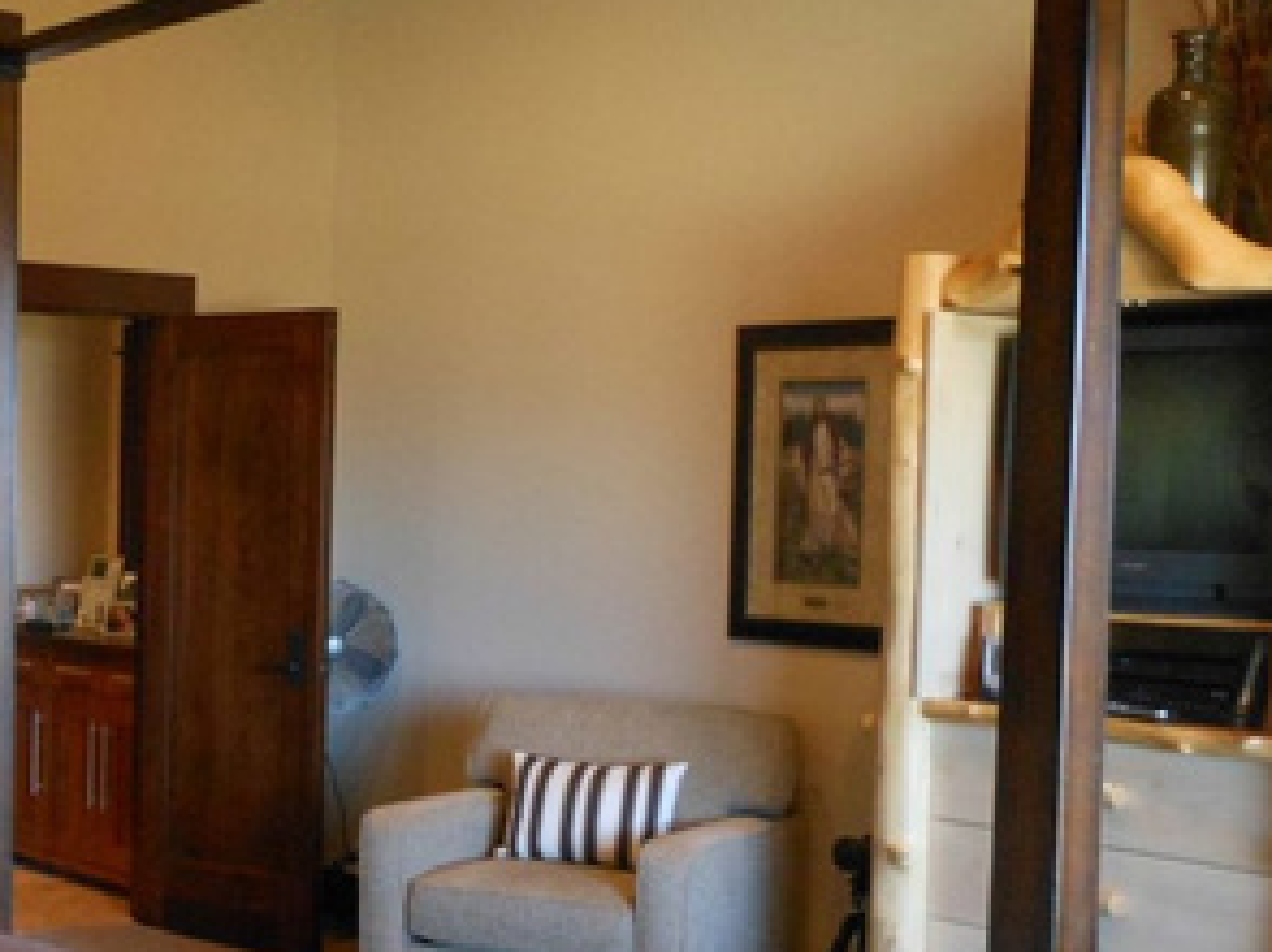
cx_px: 91
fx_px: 2240
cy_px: 576
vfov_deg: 23.9
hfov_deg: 30.1
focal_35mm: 61
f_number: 3.7
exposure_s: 1/15
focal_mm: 5
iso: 400
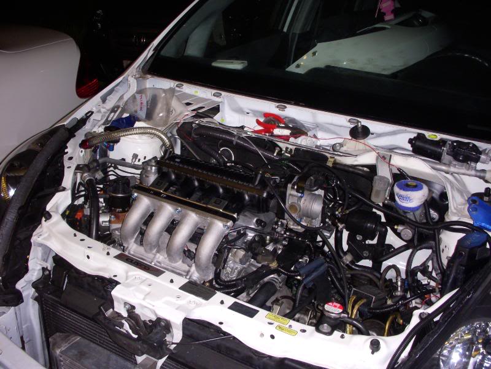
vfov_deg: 37.7
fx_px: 539
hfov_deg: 49.0
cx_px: 246
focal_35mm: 38
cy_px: 184
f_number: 3.3
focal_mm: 6.3
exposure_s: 1/50
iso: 160
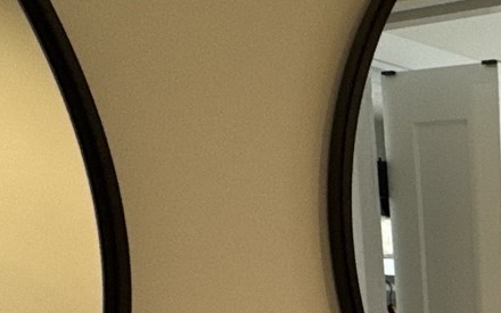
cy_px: 551
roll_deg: -1.6
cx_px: 855
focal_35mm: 69
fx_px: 942
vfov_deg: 16.1
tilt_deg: -14.4
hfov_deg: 21.6
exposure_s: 1/120
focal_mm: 2.22
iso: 250
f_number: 2.2
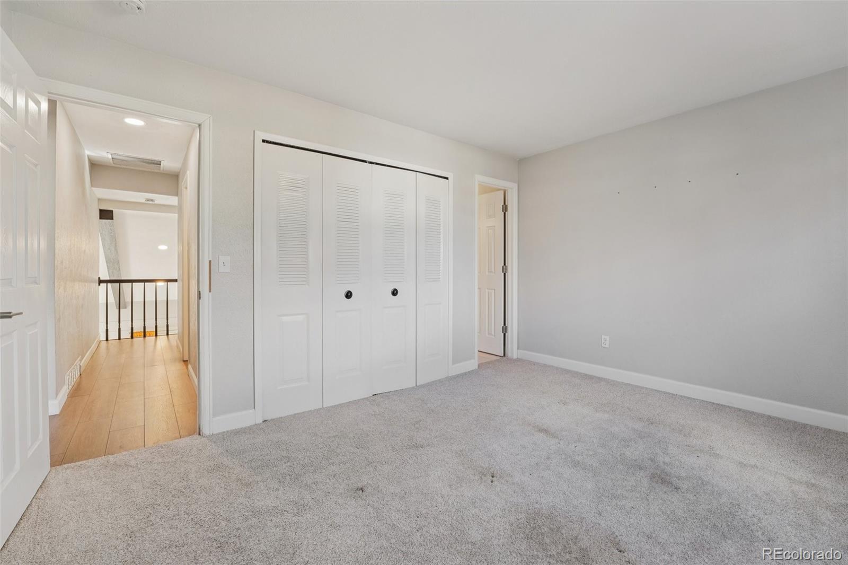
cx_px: 424
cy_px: 282
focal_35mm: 14
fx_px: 330
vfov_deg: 81.2
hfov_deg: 104.3
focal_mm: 14
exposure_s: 1/15
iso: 400
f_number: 8
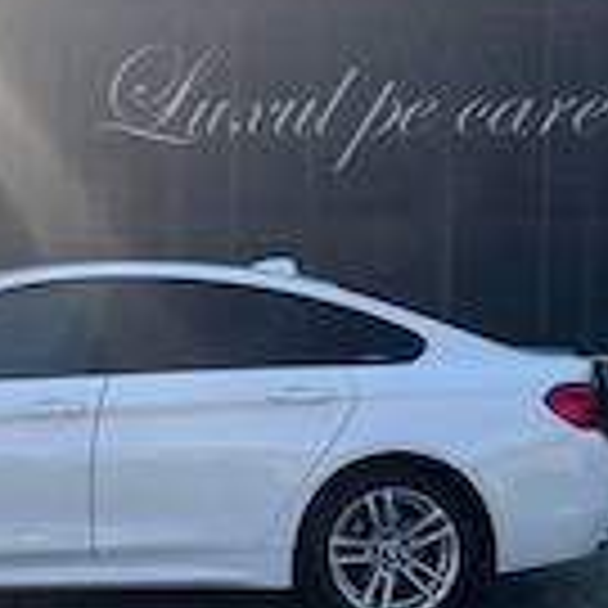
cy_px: 333
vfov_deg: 27.3
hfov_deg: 26.5
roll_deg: +0.4
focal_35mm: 63
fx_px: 1252
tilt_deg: -2.4
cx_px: 77
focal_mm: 6.76
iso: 80
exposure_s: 1/2660
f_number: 1.78
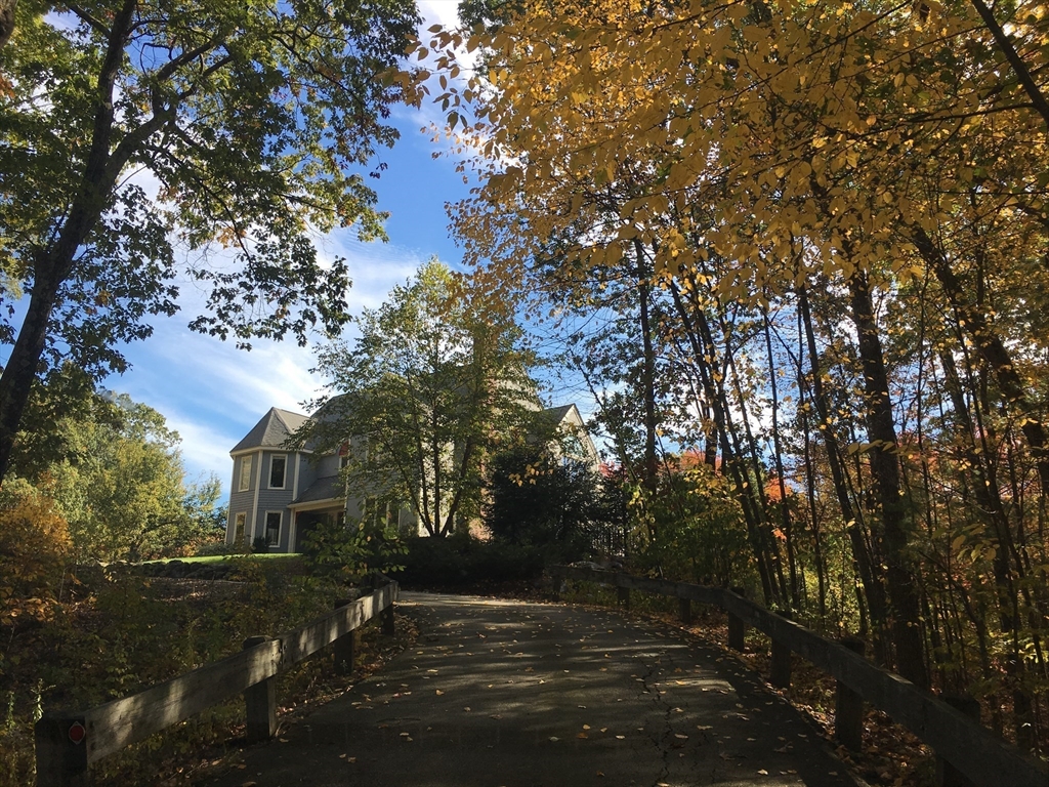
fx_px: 879
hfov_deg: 61.7
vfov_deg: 48.2
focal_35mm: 29
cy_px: 394
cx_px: 524
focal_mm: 4.15
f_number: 2.2
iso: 25
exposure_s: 1/460
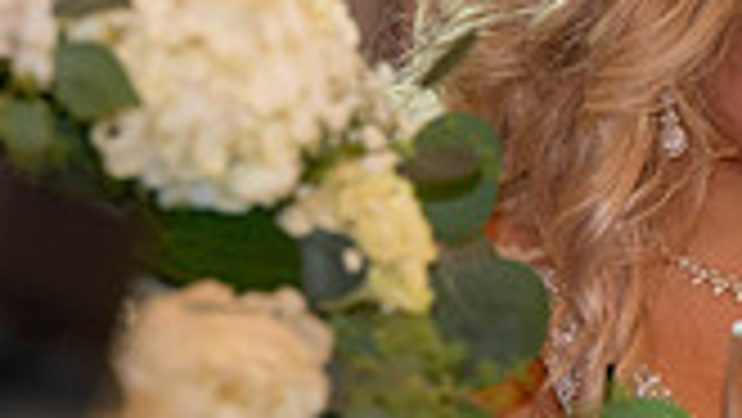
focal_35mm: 734
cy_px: 96
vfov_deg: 1.7
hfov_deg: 2.9
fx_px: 14448
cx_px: 1048
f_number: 4
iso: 2500
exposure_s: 1/60
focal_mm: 200
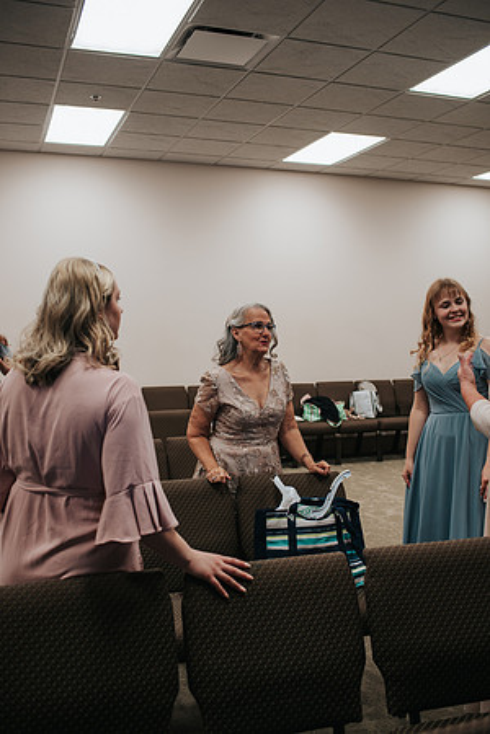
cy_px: 367
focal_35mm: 35
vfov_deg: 54.4
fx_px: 715
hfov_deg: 37.9
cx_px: 245
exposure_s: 1/125
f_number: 2.8
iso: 400
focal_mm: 35
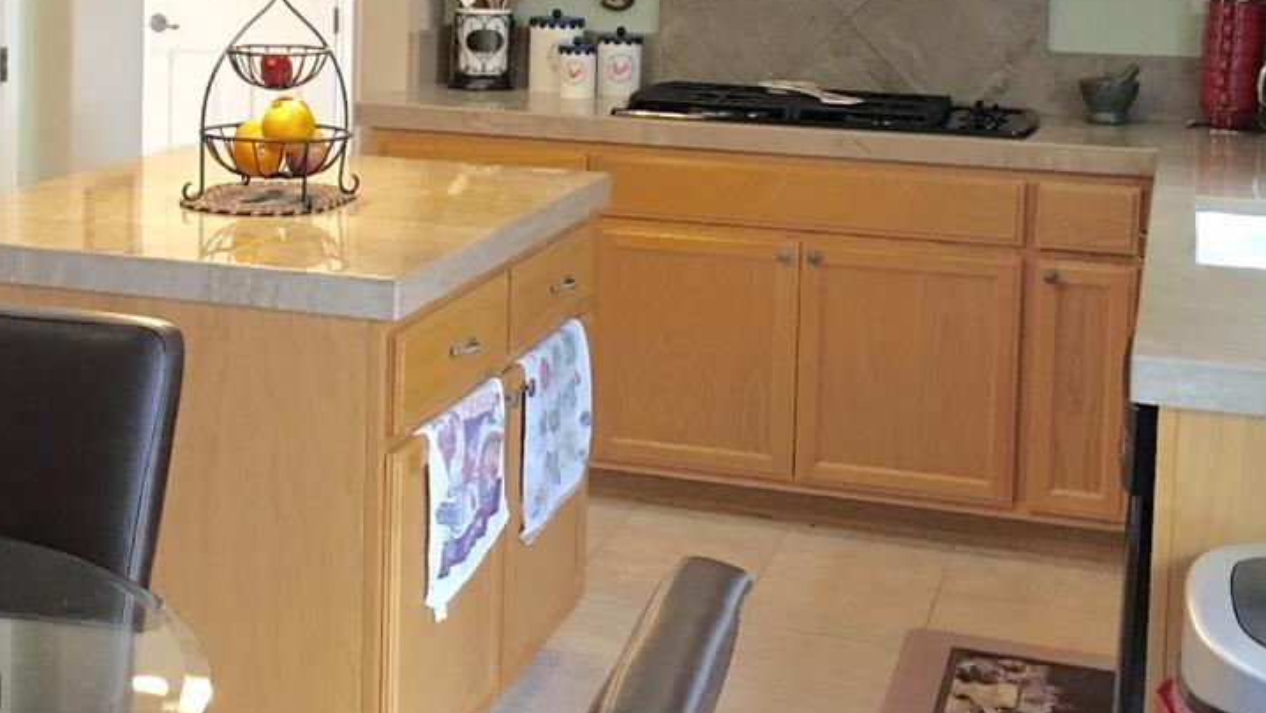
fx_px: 2216
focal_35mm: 66
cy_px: 76
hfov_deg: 31.1
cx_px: 261
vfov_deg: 18.0
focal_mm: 4.15
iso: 64
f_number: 2.2
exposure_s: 1/15
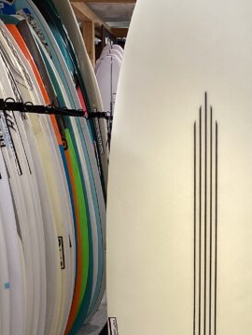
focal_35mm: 69
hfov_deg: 21.1
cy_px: 237
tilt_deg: -10.3
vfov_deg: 27.9
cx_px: 203
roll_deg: -1.2
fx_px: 669
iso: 50
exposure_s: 1/60
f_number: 2.4
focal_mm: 3.3
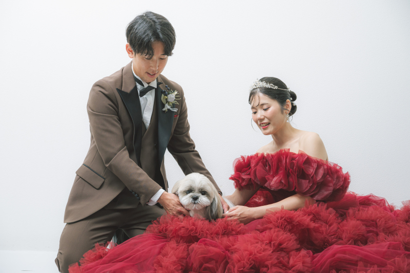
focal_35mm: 59
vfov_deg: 23.0
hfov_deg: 33.9
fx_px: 672
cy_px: 136
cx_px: 205
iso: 250
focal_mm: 59
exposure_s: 1/160
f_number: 5
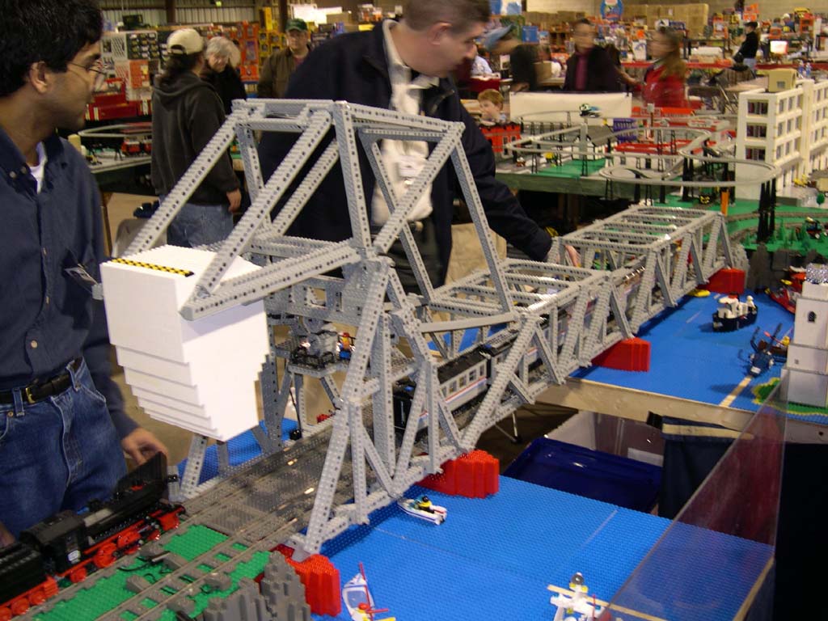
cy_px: 310
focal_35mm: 38
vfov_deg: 37.7
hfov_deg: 49.0
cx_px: 414
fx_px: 909
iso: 125
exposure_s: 1/4.7
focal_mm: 8
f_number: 2.8
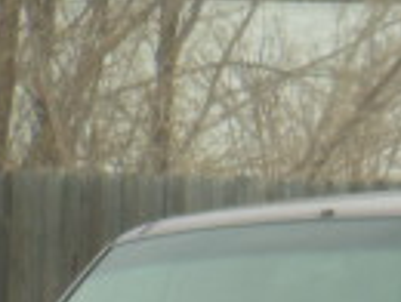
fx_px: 16747
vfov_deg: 1.0
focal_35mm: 1443
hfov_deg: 1.4
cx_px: 981
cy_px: 579
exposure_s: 1/100
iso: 125
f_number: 5.8
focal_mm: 52.5
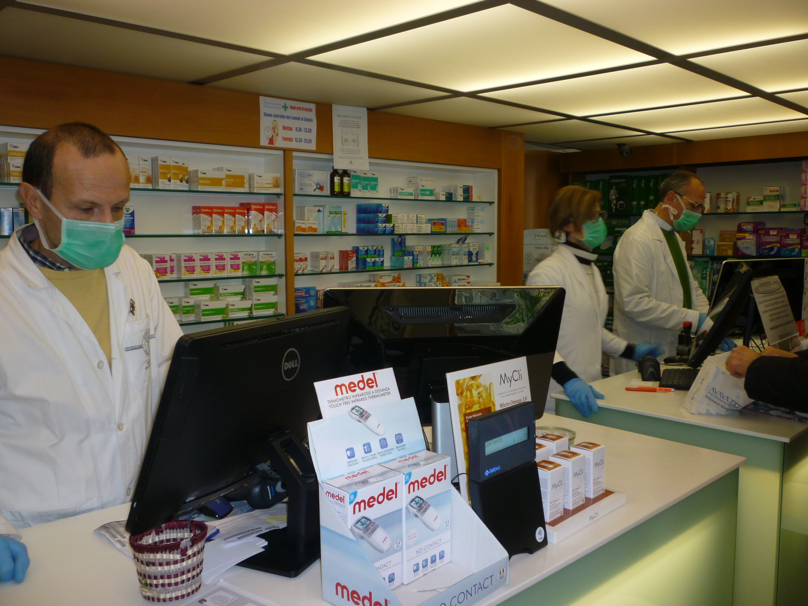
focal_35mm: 29
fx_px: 677
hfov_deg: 61.7
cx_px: 404
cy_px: 303
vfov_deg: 48.2
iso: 100
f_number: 3.3
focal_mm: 5.2
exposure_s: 1/30
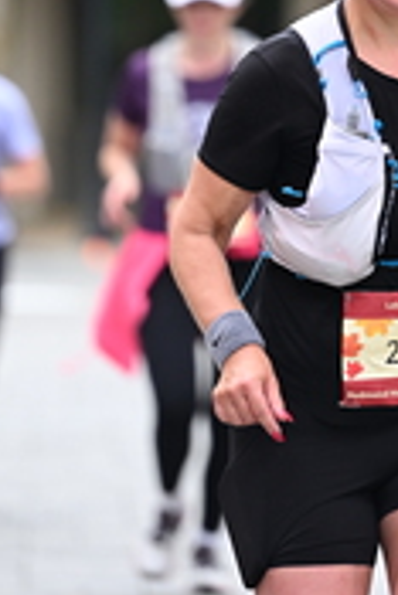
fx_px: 8324
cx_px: 372
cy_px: -37
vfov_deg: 4.1
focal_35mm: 503
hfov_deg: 2.7
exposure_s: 1/1600
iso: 640
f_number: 2.8
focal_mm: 160
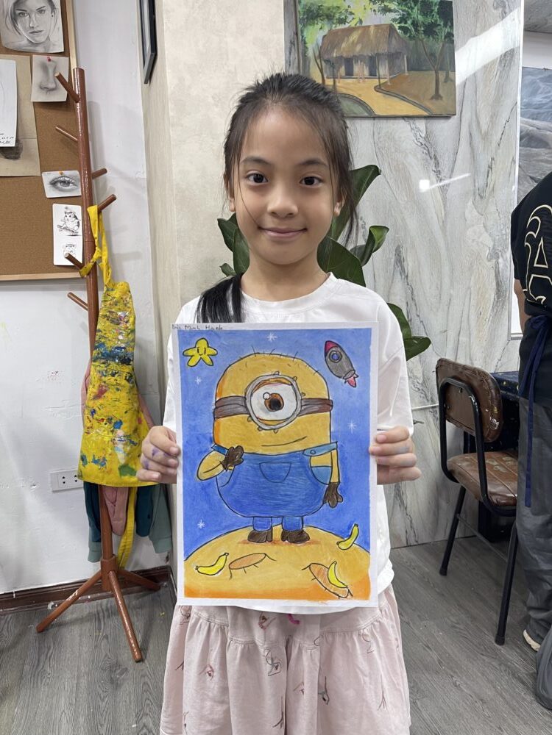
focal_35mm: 25
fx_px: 532
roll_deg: +1.2
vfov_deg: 69.4
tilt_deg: -8.8
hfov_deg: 54.9
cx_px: 276
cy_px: 368
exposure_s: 1/50
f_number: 1.6
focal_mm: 5.1
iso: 100
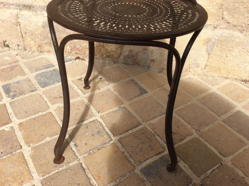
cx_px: 124
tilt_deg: -38.9
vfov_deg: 44.1
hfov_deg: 56.9
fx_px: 230
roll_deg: -3.8
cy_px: 93
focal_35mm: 32
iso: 32
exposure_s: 1/629
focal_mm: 3.3
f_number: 2.4
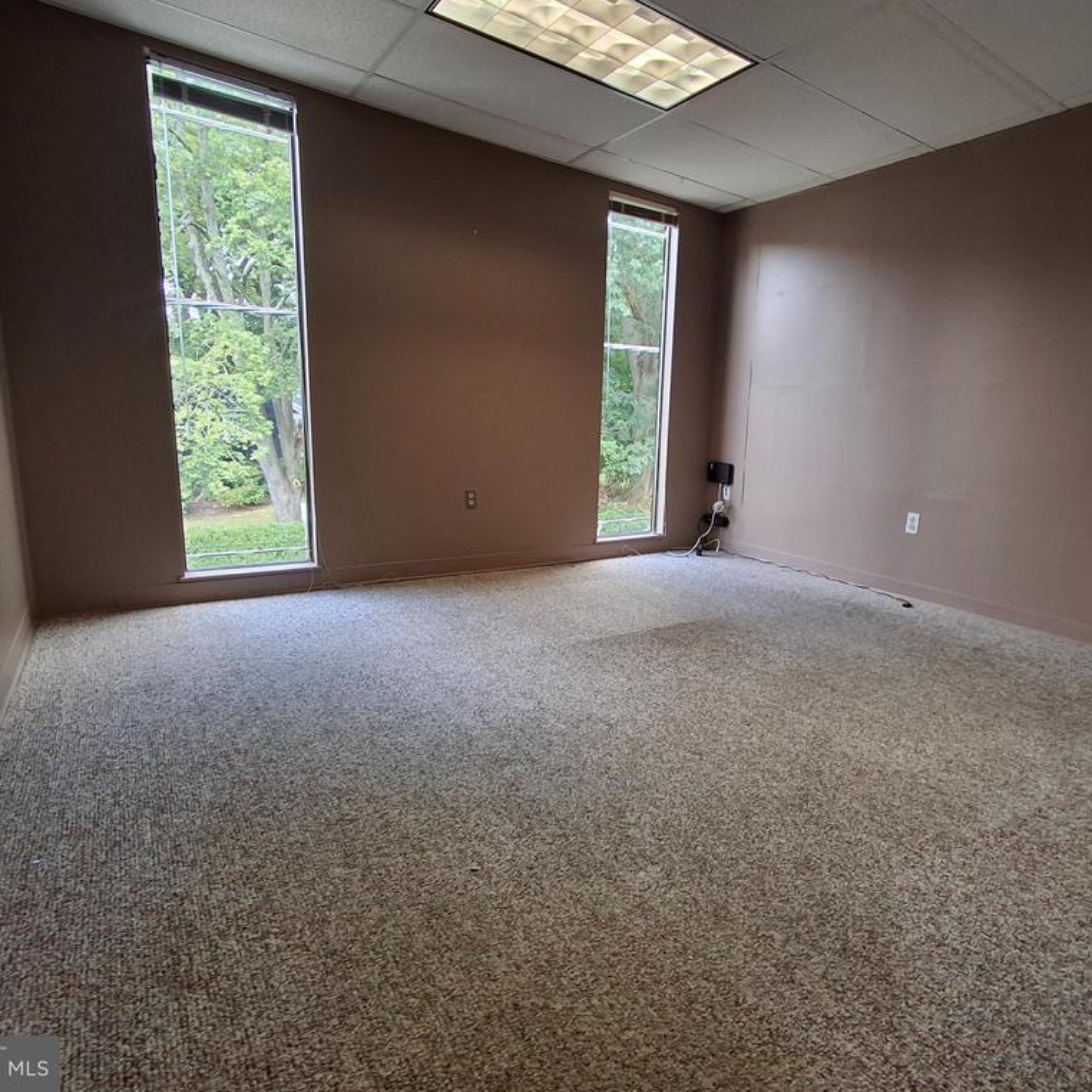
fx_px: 678
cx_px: 615
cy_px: 545
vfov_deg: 77.7
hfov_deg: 77.3
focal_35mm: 19
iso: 50
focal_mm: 1.64
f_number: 2.2
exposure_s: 1/40
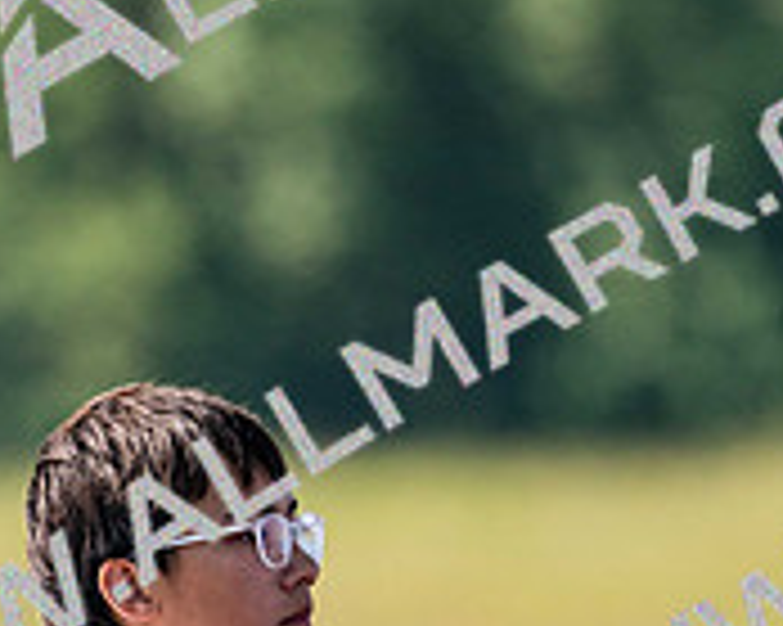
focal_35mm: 1249
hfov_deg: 1.6
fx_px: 28928
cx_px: 243
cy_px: 817
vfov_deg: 1.2
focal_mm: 400
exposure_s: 1/2500
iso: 320
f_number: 4.5
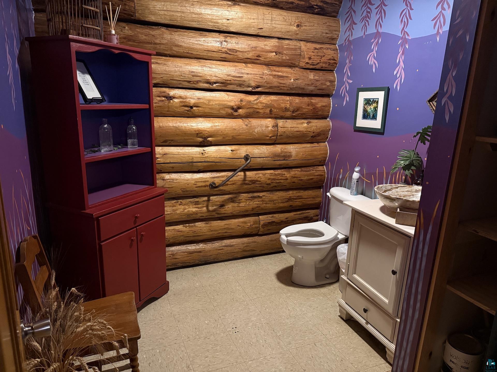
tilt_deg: -14.0
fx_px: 345
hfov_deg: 71.6
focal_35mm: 24
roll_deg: -2.1
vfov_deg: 56.8
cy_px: 186
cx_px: 248
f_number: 1.78
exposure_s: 1/30
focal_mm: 6.76
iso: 800
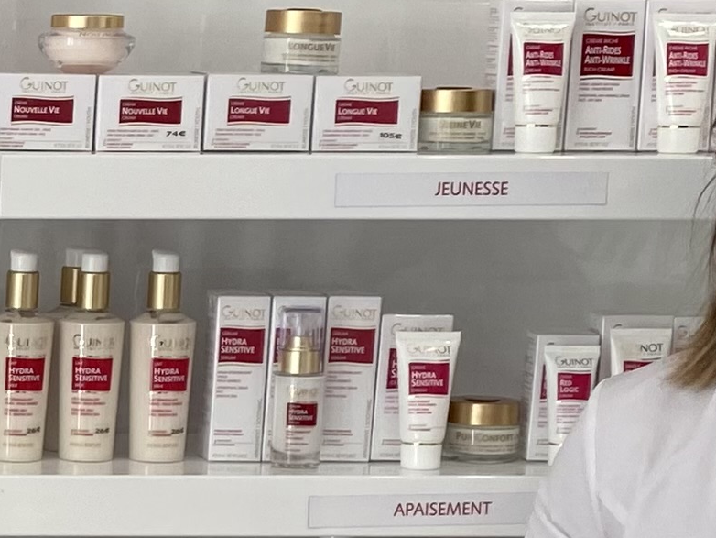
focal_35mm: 134
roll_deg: -0.2
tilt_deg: -10.7
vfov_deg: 10.9
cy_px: 590
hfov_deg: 14.0
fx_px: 2773
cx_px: -266
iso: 40
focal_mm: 4.25
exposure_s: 1/122
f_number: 1.8
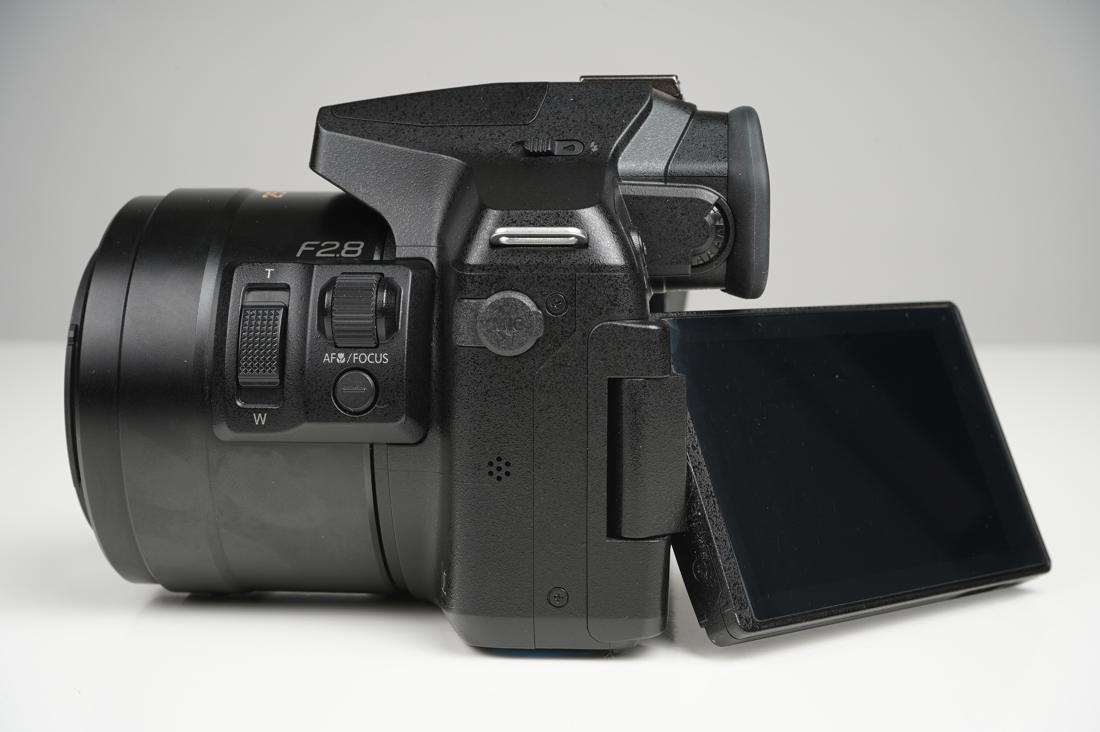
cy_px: 366
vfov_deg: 25.0
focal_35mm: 54
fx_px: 1649
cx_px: 550
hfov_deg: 36.9
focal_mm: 54
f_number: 14
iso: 160
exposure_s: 1/160
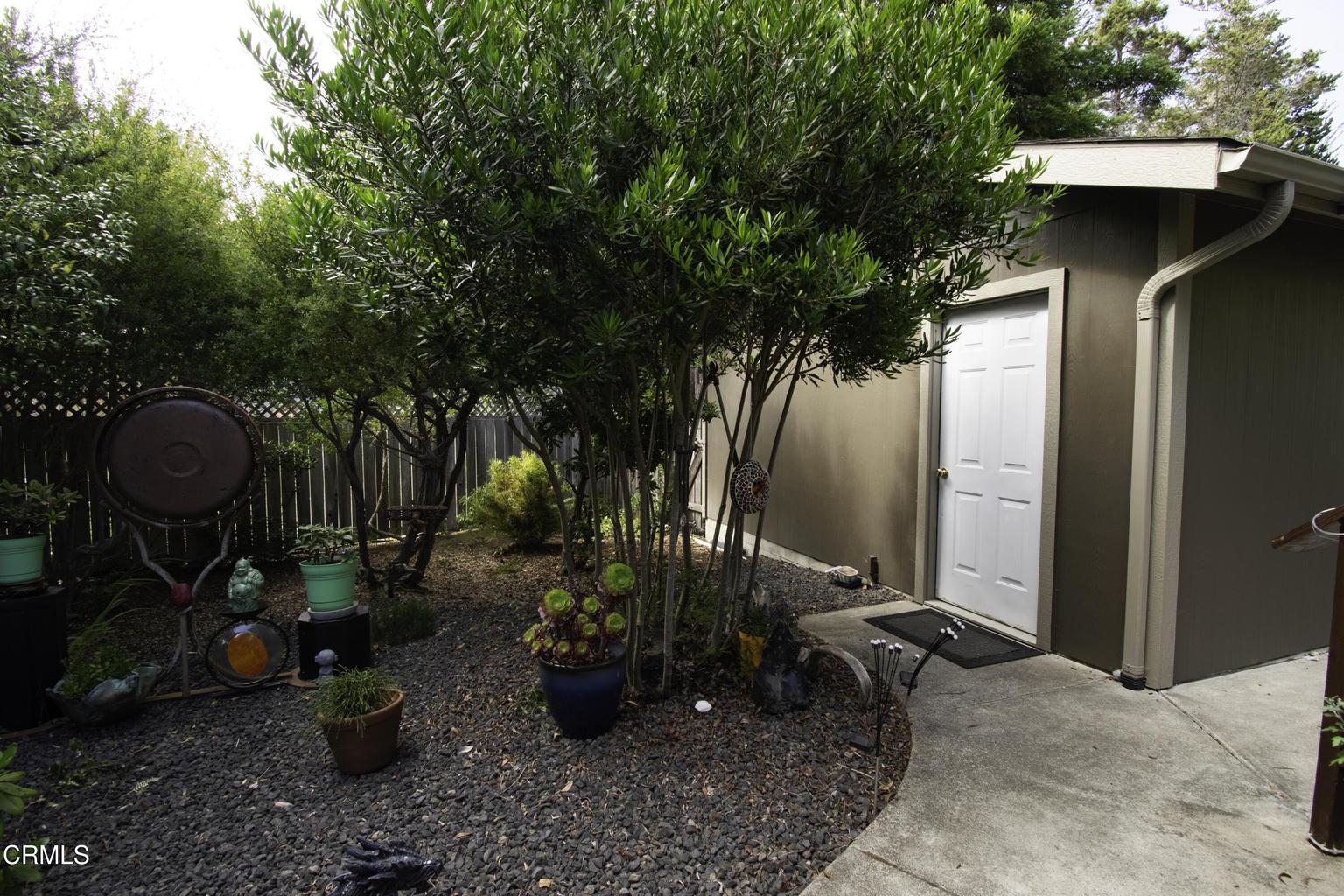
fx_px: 644
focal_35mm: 17
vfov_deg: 69.7
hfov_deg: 92.4
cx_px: 672
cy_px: 448
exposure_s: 1/400
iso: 250
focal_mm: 11.5
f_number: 8
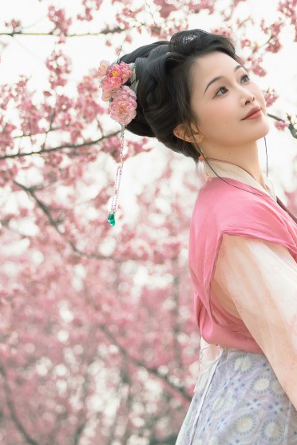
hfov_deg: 8.2
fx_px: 2064
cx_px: 236
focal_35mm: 167
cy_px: 147
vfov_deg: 12.3
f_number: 2.8
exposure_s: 1/320
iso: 100
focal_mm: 70
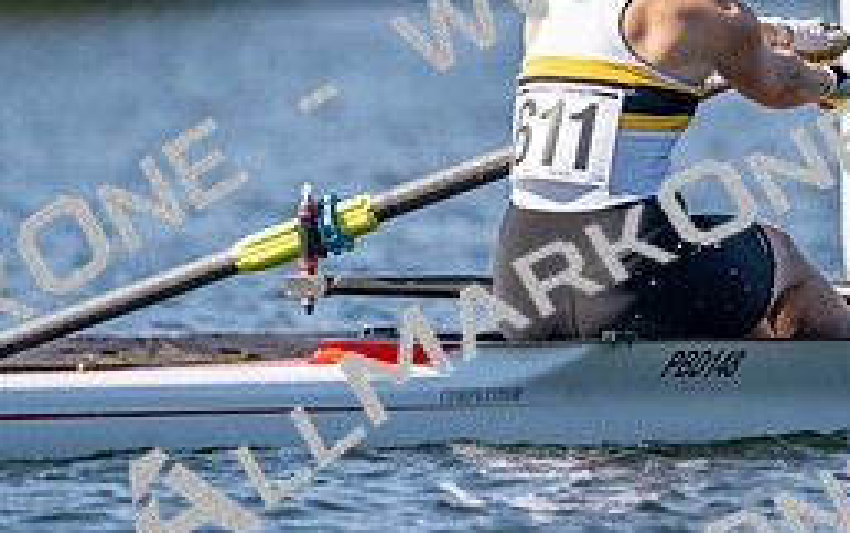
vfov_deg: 1.2
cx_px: 800
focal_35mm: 1140
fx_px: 26426
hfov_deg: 1.8
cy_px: 81
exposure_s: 1/1600
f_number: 6.3
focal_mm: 496
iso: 320
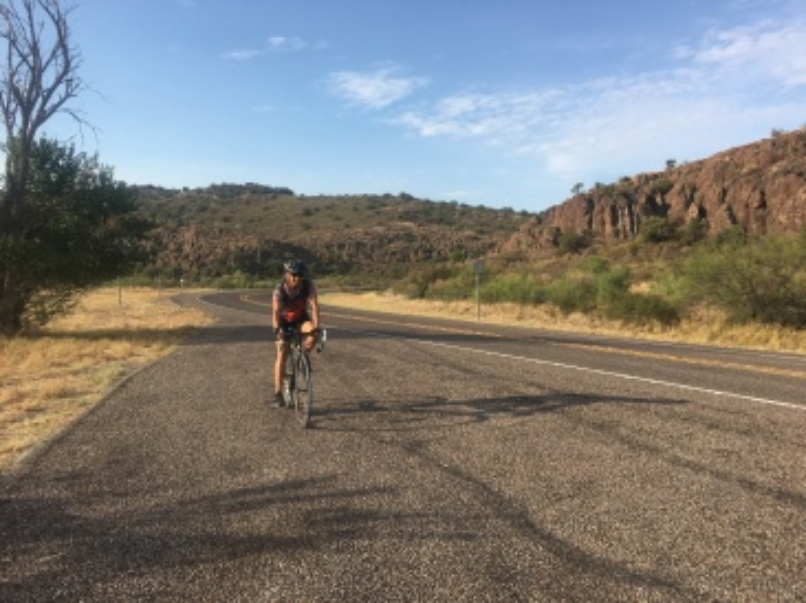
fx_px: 675
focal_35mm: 29
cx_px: 403
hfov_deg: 61.7
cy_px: 302
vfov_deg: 48.2
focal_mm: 4.15
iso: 25
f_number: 2.2
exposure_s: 1/1083
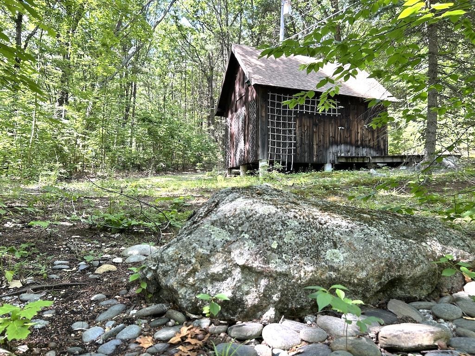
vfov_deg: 53.1
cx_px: 238
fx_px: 357
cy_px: 178
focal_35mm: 26
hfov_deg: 67.3
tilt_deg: +4.7
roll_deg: -0.7
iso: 32
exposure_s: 1/121
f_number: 1.5
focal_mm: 5.7
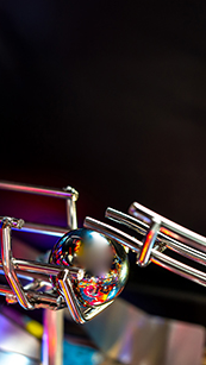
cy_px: 274
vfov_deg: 23.9
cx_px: 175
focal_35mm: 88
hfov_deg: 13.7
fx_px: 853
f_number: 3.2
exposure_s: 1/80
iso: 320
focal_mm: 35
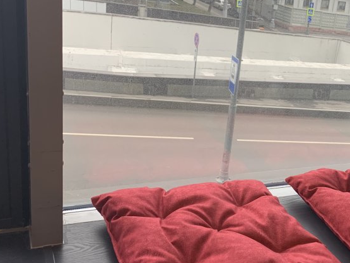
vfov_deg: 30.3
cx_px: 305
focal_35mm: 48
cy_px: 128
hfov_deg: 37.5
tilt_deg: -17.7
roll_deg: -8.7
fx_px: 485
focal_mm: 4.25
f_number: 1.8
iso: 64
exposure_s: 1/121
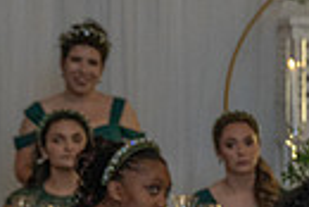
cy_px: 178
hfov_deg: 10.2
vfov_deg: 7.3
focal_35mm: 187
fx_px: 1607
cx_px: 616
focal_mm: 32
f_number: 4
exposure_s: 1/200
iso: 2000
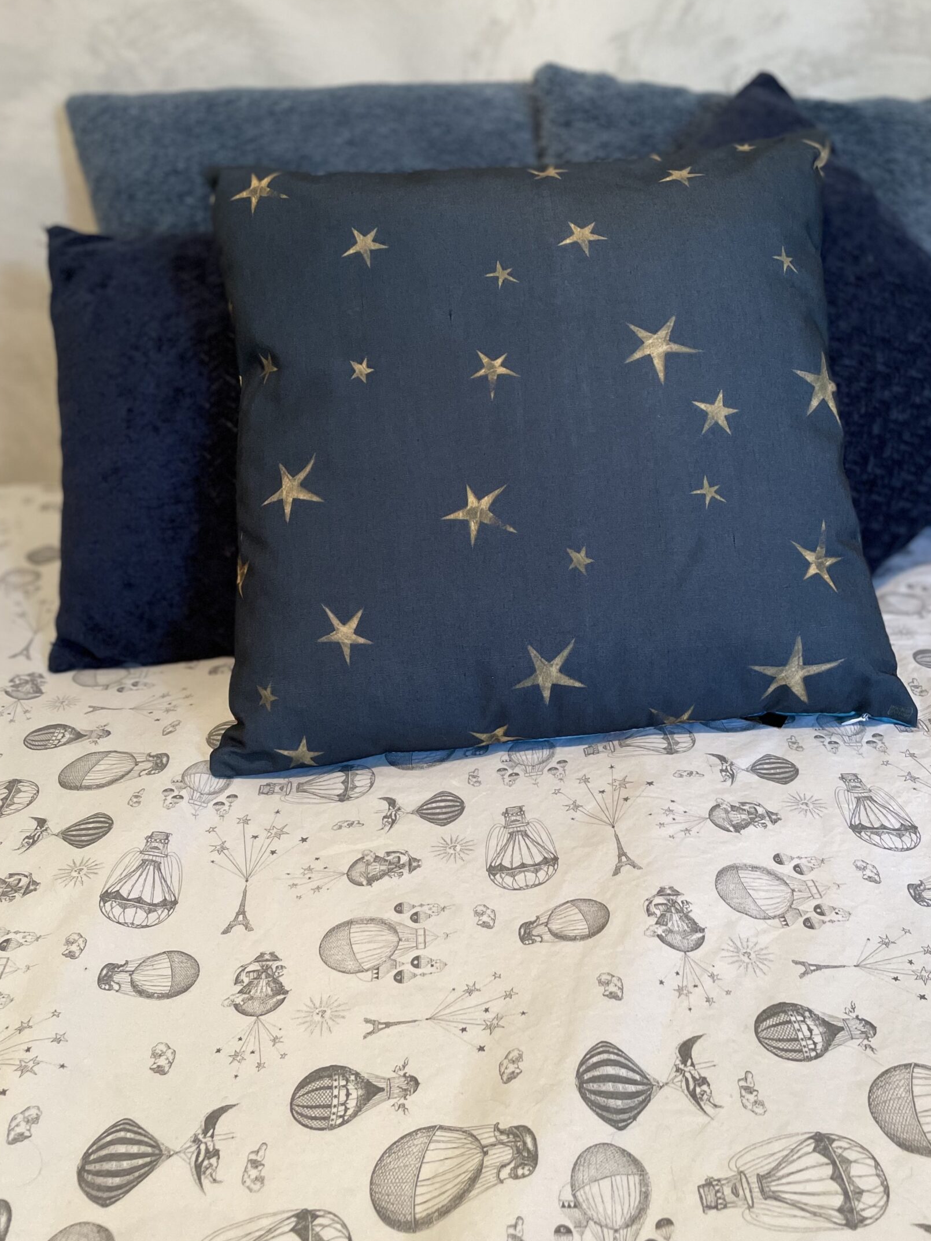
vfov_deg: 58.3
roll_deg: +1.9
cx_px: 541
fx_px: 1112
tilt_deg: -24.6
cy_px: 602
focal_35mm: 31
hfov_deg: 45.3
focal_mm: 4.2
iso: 200
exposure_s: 1/50
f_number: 1.6
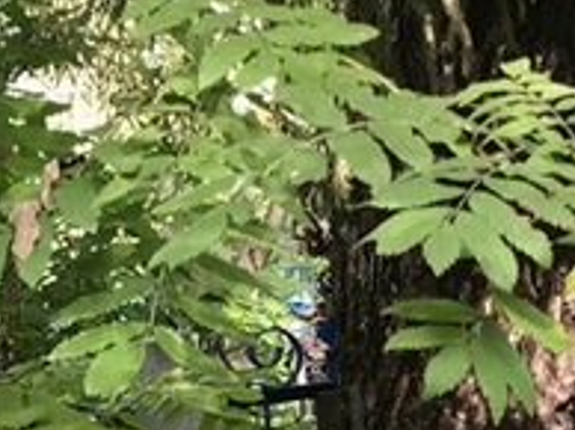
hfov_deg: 13.4
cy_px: 730
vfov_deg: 9.6
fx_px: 2455
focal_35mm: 148
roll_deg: +7.5
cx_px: 317
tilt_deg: -10.2
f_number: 1.8
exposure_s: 1/100
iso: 32
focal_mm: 3.99
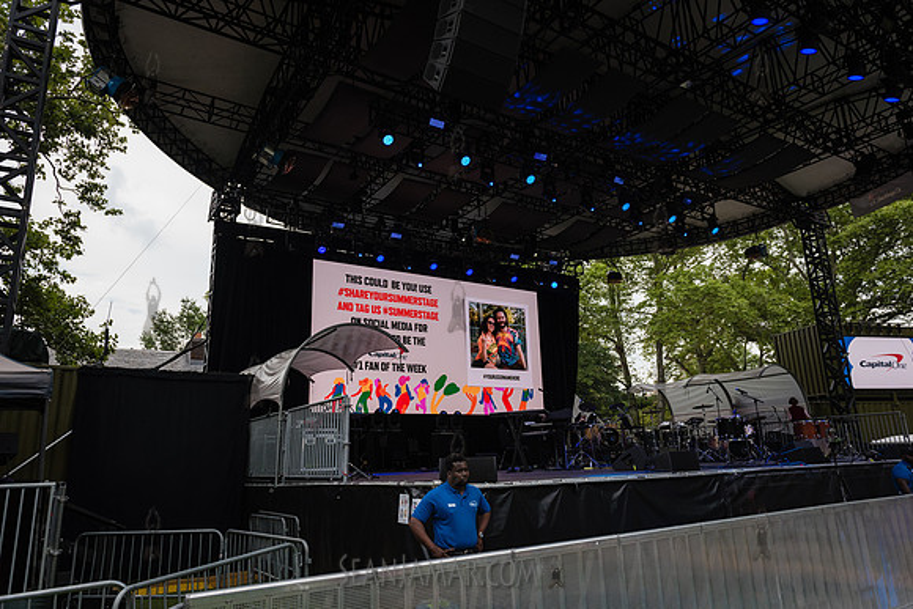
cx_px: 456
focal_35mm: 24
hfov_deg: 73.7
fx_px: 609
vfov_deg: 53.2
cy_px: 304
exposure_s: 1/1600
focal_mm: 24
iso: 1000
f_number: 4.5
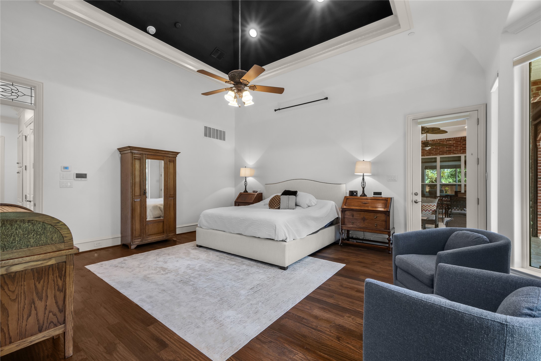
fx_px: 225
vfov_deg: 77.3
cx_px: 270
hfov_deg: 100.4
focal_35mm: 15
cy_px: 180
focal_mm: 10
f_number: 10
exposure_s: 1/2
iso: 200
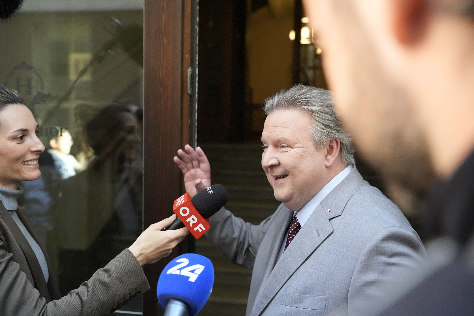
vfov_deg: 37.9
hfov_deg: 54.4
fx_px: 461
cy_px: 158
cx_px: 237
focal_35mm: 35
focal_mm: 35
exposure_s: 1/1000
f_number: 3.2
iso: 8000
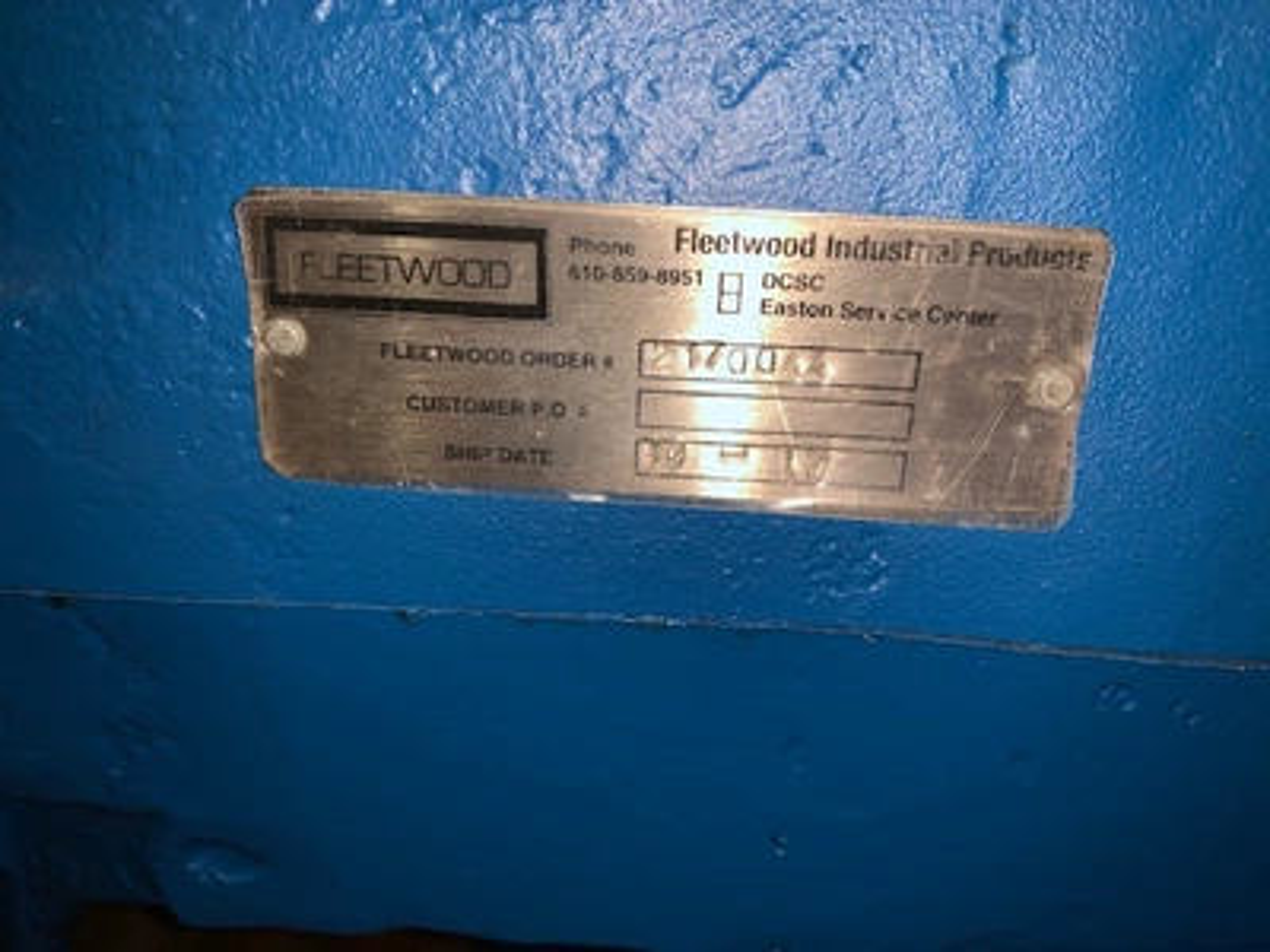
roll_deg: -1.3
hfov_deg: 67.3
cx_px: 635
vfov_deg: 53.1
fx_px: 954
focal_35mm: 26
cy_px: 476
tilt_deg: -20.9
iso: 25
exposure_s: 1/24
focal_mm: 4.25
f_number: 1.8
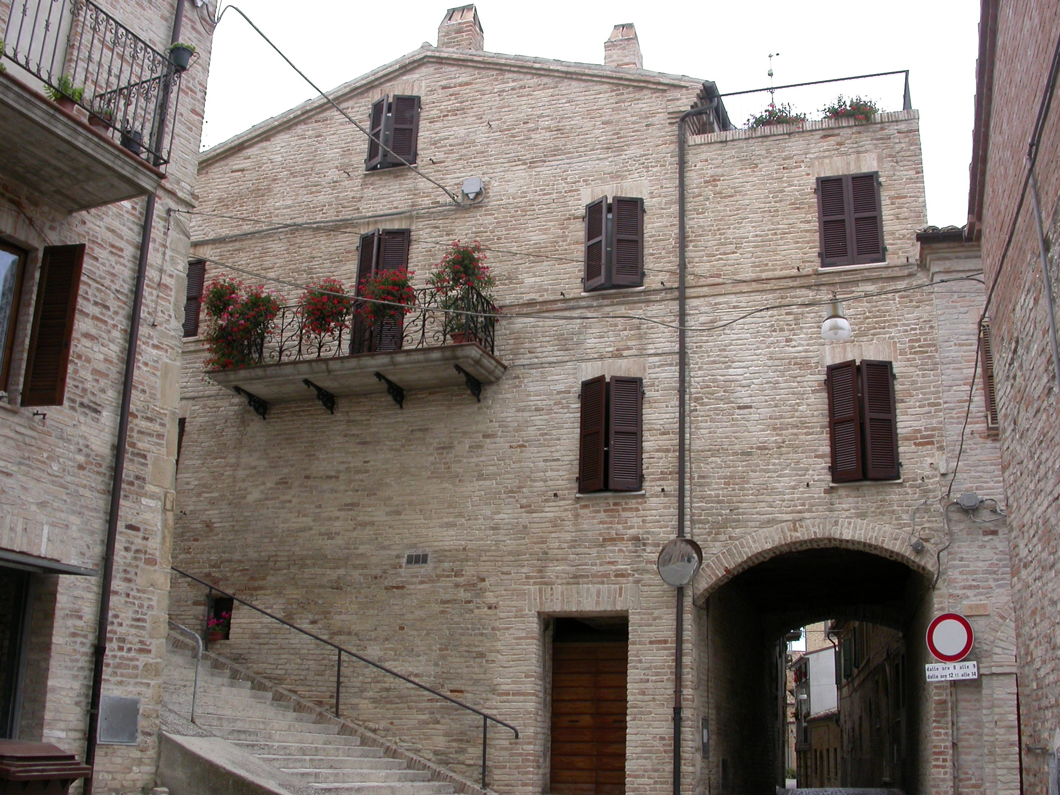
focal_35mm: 38
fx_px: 1164
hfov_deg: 49.0
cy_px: 398
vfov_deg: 37.7
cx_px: 530
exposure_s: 1/193
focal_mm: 7.85
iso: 100
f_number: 5.3
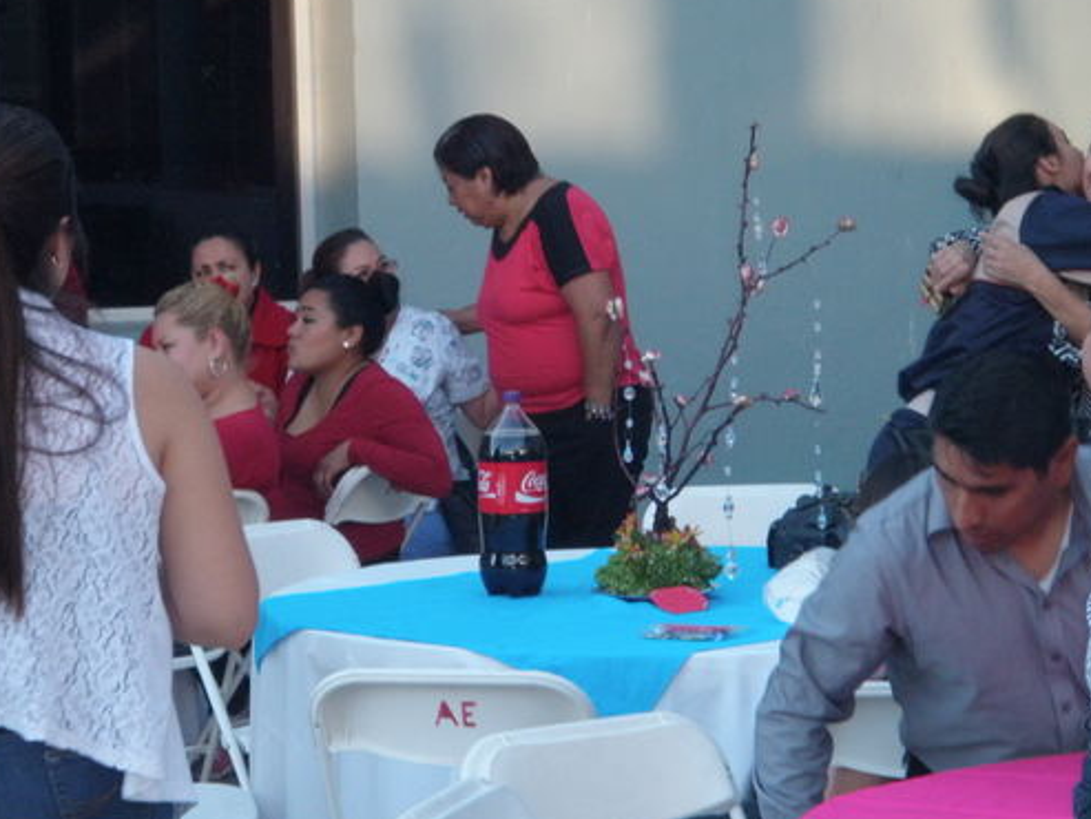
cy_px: 427
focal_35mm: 148
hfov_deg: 13.3
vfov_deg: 10.0
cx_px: 644
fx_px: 4666
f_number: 5
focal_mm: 20.1
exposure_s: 1/100
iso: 250
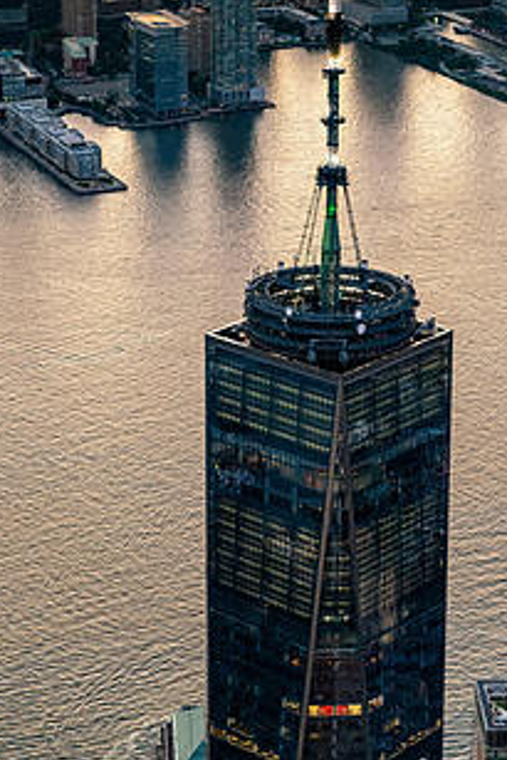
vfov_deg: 18.6
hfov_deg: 12.5
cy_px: 352
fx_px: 2321
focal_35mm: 110
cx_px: 294
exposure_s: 1/800
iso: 6400
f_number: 2.8
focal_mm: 75
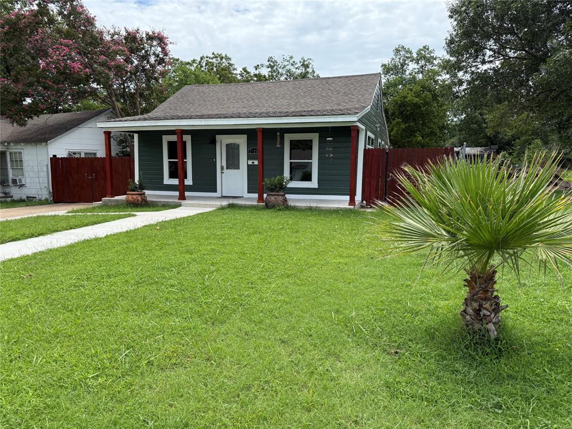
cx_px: 286
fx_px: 397
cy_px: 214
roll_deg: -0.5
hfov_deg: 71.6
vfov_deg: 56.8
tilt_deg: -7.1
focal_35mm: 24
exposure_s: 1/3759
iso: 100
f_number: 1.78
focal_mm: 6.76
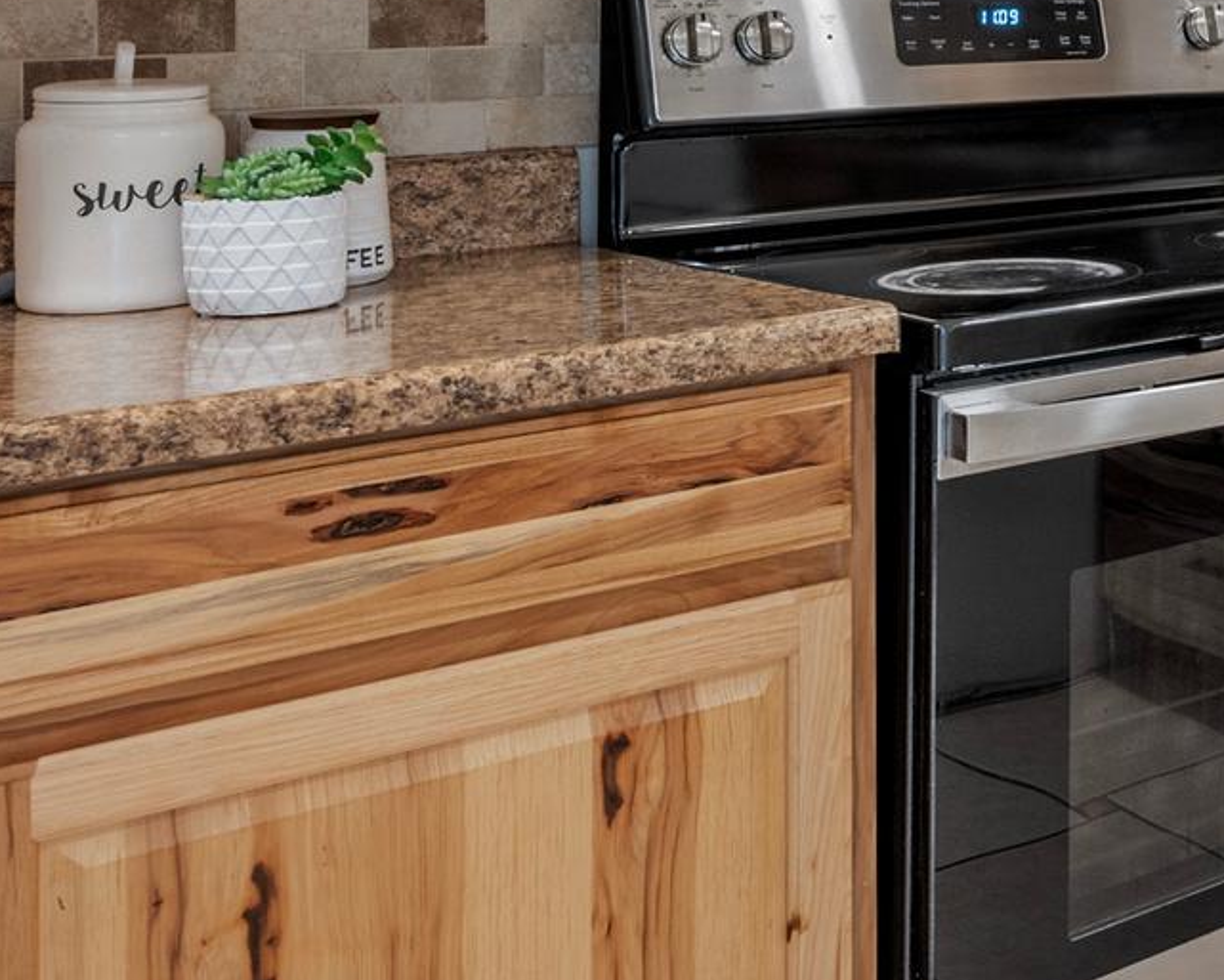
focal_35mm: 57
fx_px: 2065
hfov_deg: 26.7
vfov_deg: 25.6
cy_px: 54
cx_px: 1673
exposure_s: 2.5
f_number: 8
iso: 500
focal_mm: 19
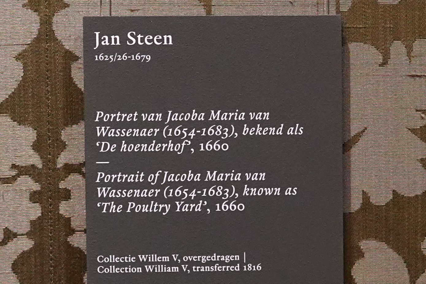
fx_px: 284
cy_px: 142
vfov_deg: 53.1
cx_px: 213
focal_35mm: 24
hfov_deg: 73.7
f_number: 3.2
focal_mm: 24
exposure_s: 1/80
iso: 3200
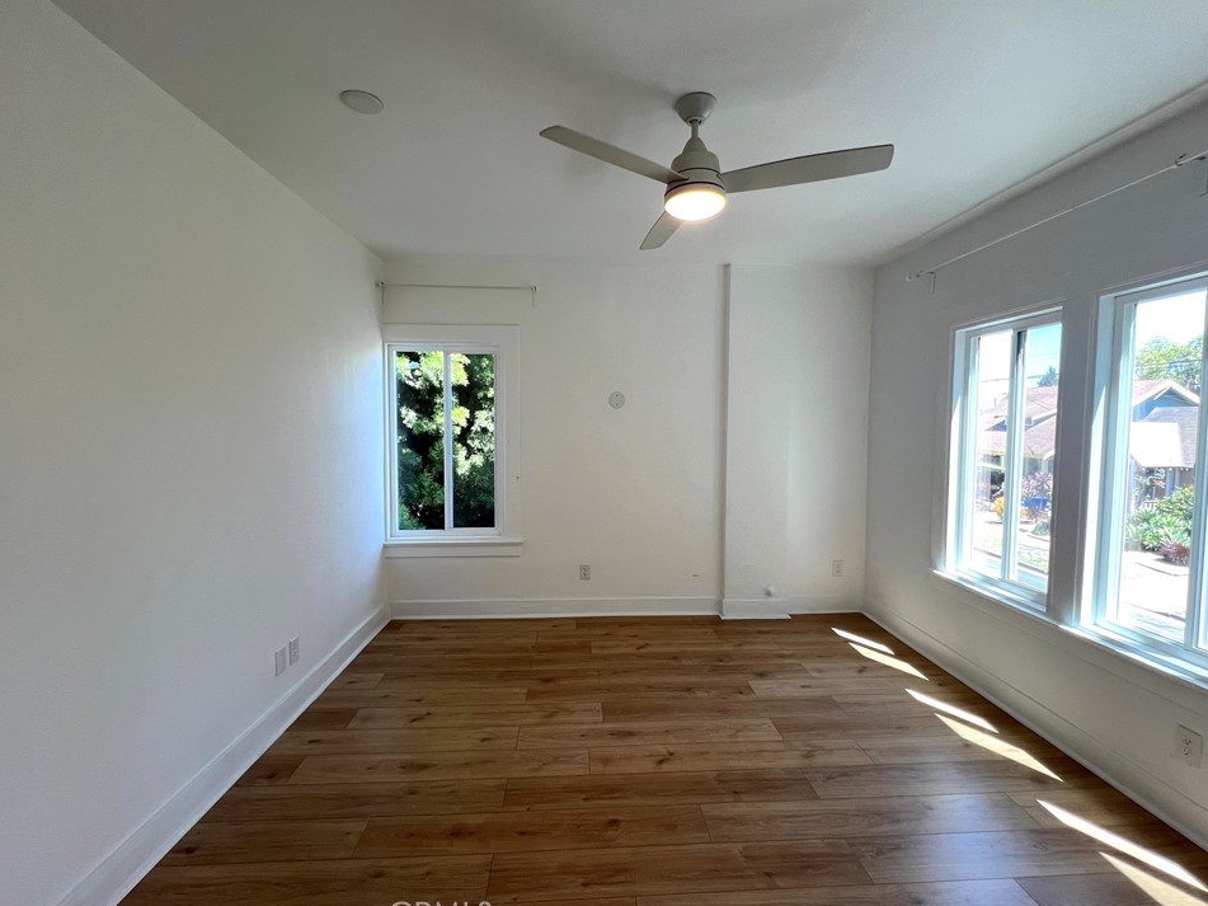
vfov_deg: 85.6
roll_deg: -0.7
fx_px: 488
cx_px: 602
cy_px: 443
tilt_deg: -4.5
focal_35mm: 14
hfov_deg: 102.1
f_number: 1.8
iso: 50
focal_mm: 1.57
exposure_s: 1/120
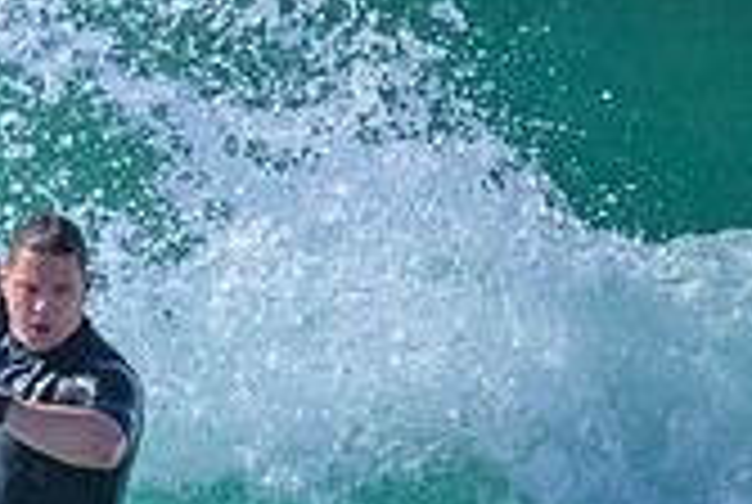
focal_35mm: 3808
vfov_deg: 0.4
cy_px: 600
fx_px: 79686
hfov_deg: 0.5
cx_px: -502
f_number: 6.3
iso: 220
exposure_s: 1/2000
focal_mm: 800
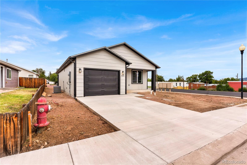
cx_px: 124
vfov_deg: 70.4
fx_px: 117
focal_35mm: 17
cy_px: 82
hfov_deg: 93.3
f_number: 8
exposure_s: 1/500
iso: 200
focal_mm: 17
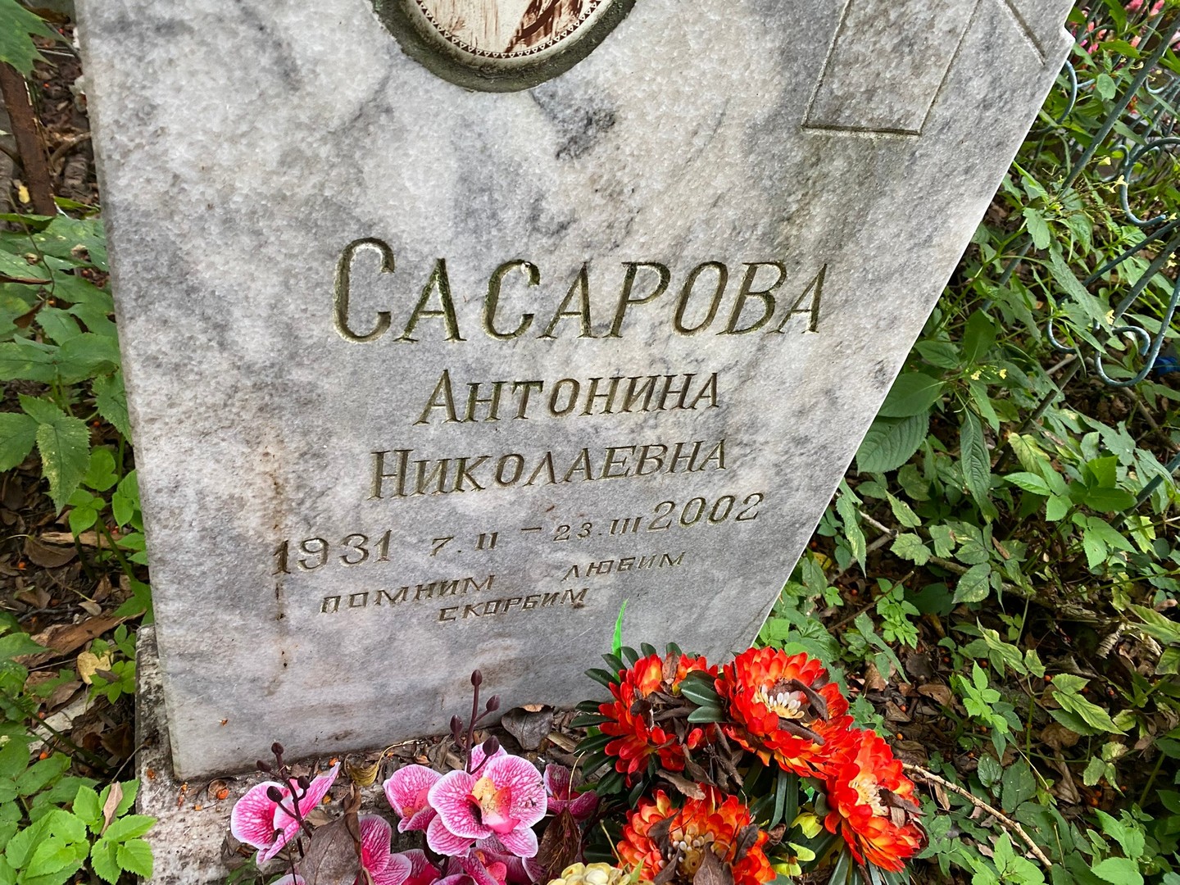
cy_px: 442
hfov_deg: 67.3
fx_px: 886
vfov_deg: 53.1
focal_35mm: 26
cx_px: 590
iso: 125
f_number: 1.8
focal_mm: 4.25
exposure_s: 1/87
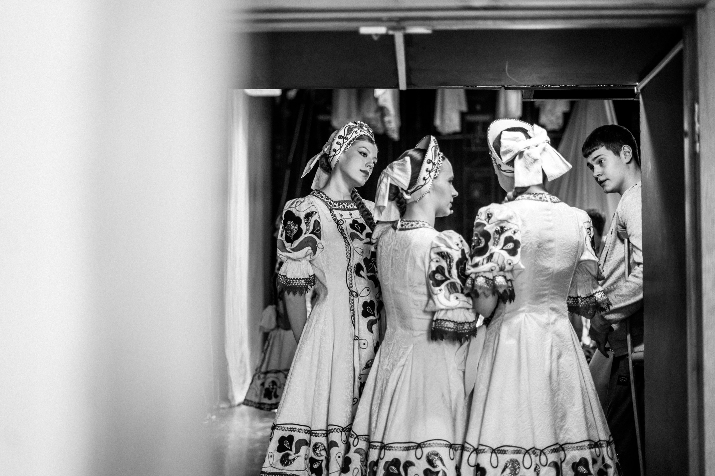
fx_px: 1007
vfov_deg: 26.6
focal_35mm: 51
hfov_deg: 39.1
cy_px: 238
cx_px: 358
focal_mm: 50
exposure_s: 1/200
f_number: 1.8
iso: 1600
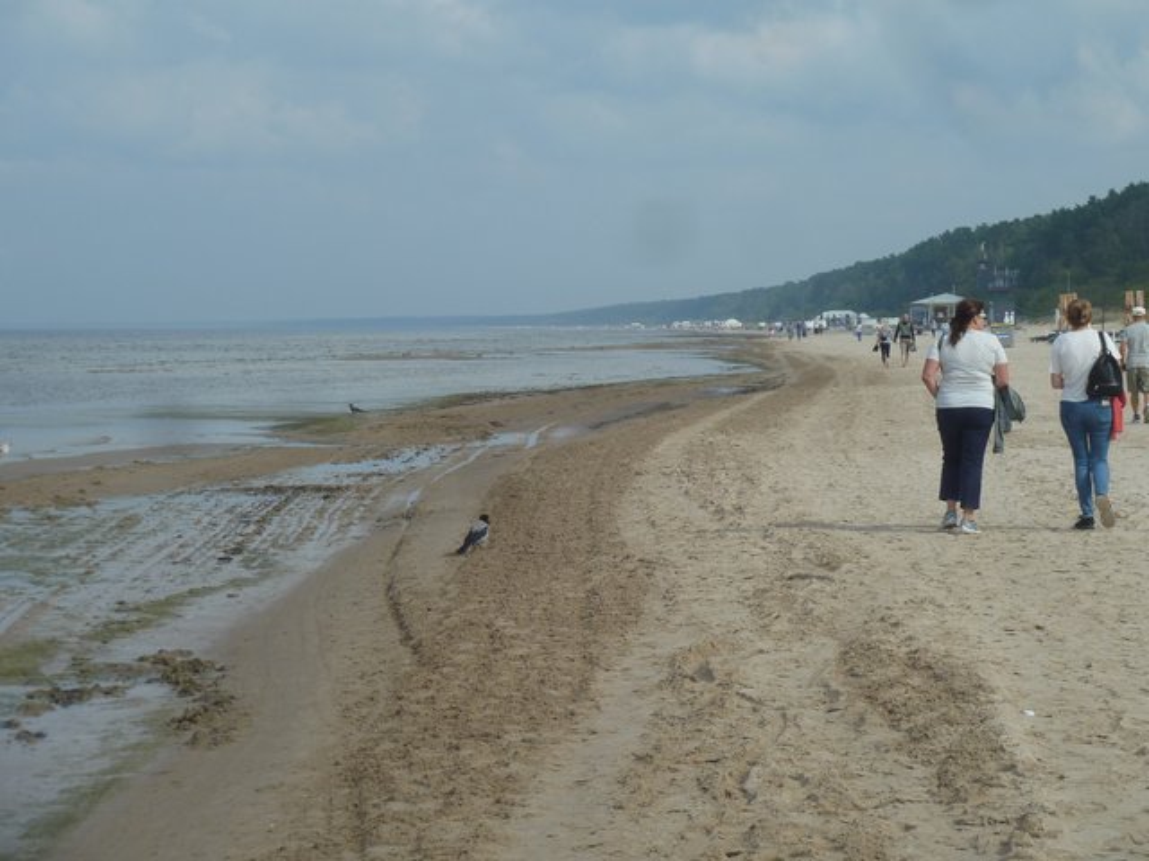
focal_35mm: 111
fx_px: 3684
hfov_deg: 17.7
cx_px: 574
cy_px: 430
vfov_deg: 13.3
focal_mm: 18.2
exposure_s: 1/500
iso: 80
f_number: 5
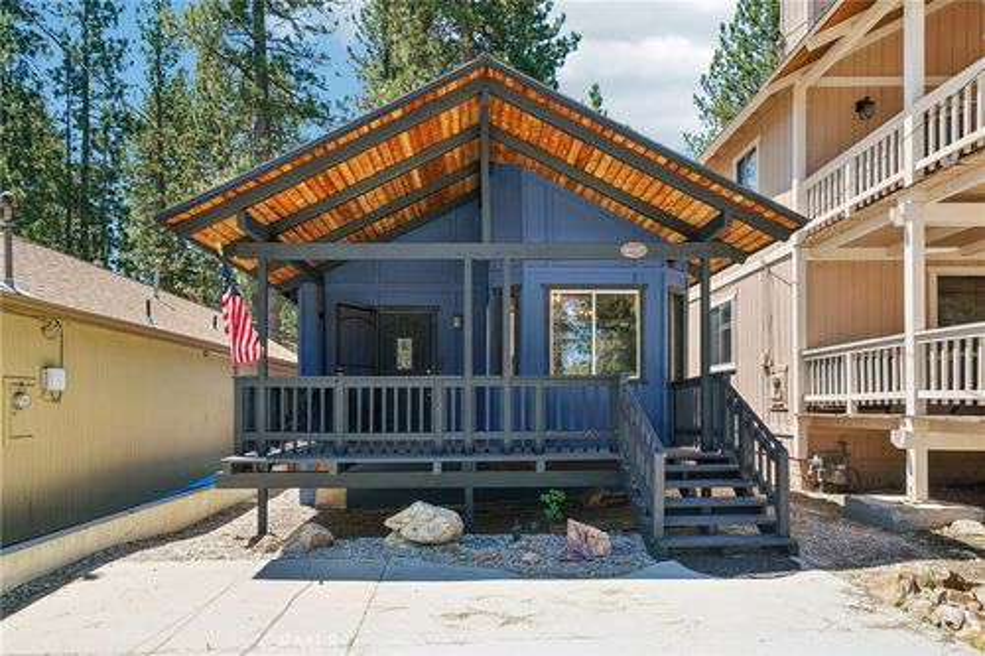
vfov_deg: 53.1
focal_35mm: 24
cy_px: 328
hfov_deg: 73.8
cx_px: 492
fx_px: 656
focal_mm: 24
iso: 100
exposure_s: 1/40
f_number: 9
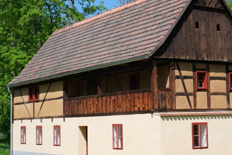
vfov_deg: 18.9
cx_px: 152
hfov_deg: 27.9
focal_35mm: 72
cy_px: 77
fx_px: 464
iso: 320
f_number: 5.6
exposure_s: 1/1250
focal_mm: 35
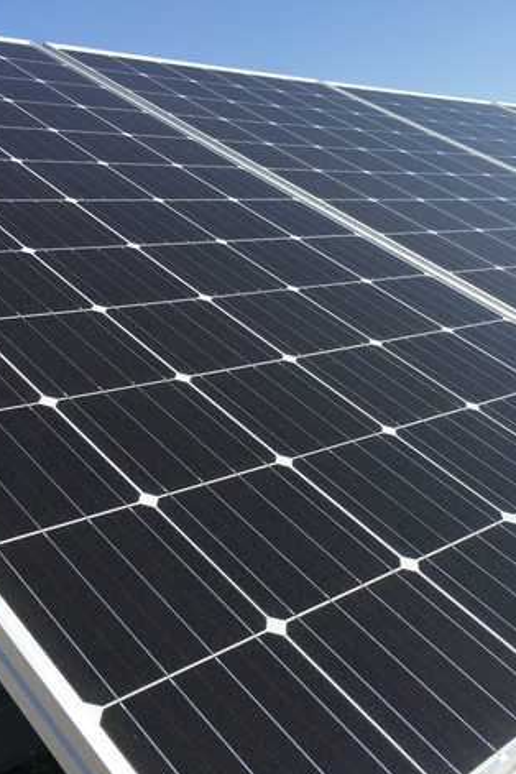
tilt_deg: -8.7
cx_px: 266
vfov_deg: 47.4
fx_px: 881
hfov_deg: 32.6
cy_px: 393
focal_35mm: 41
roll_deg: +1.7
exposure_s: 1/1883
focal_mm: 4.15
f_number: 2.2
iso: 32
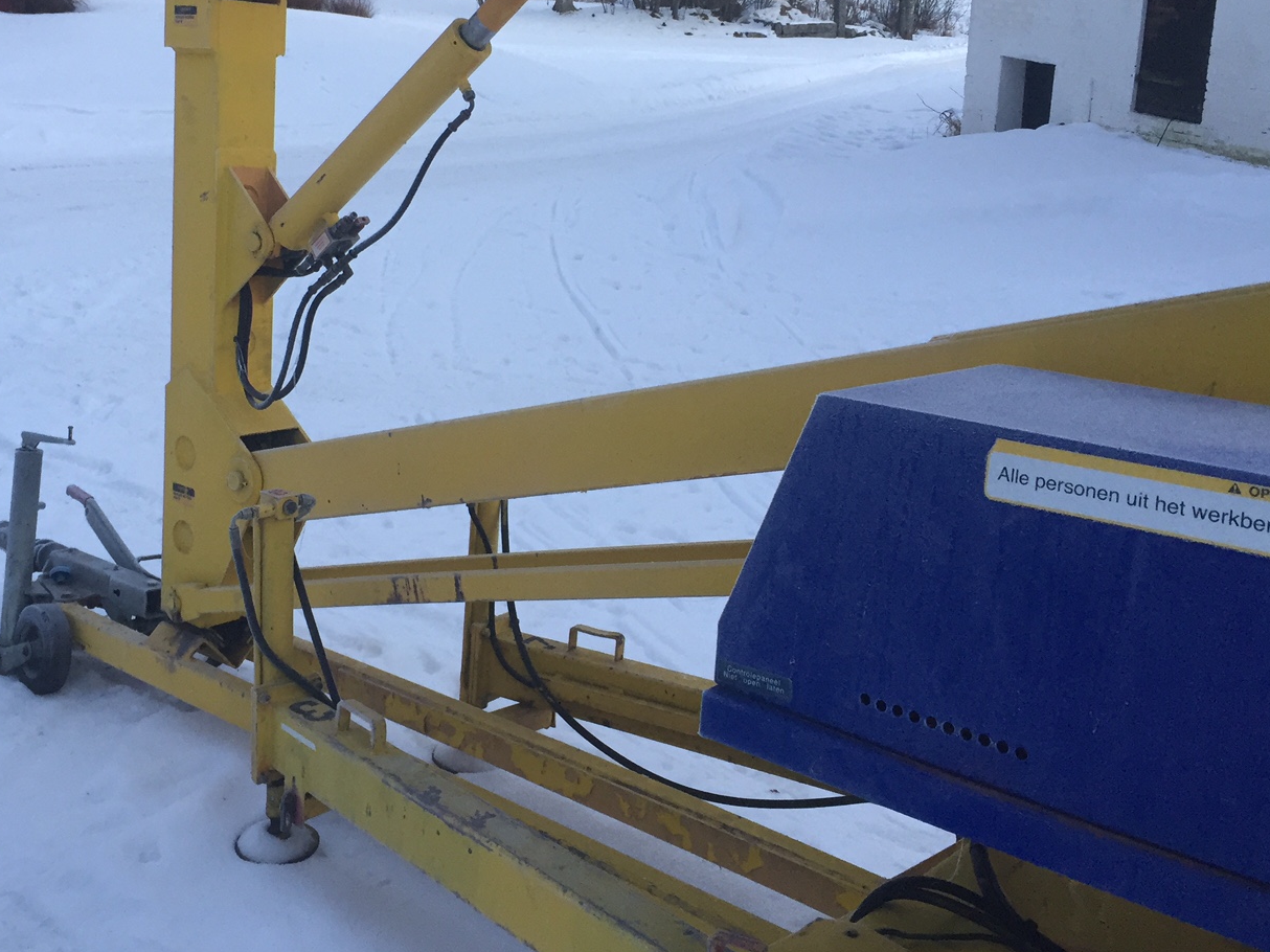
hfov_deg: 47.7
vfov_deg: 36.6
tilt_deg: -17.7
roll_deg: +1.4
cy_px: 348
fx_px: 1431
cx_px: 539
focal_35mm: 39
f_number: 2.2
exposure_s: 1/33
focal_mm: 4.15
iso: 125
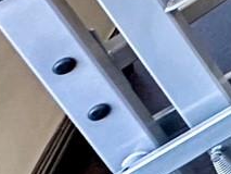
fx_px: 701
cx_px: 765
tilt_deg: -3.6
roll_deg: +1.8
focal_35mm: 105
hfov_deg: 10.2
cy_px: -334
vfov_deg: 10.4
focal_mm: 2.22
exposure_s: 1/60
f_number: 2.2
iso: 320
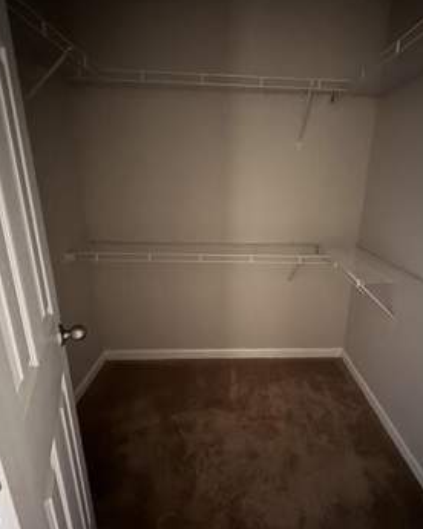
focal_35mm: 19
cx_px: 245
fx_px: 297
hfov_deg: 70.4
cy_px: 267
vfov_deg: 83.3
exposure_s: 1/8
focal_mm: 2.22
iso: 800
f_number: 2.2
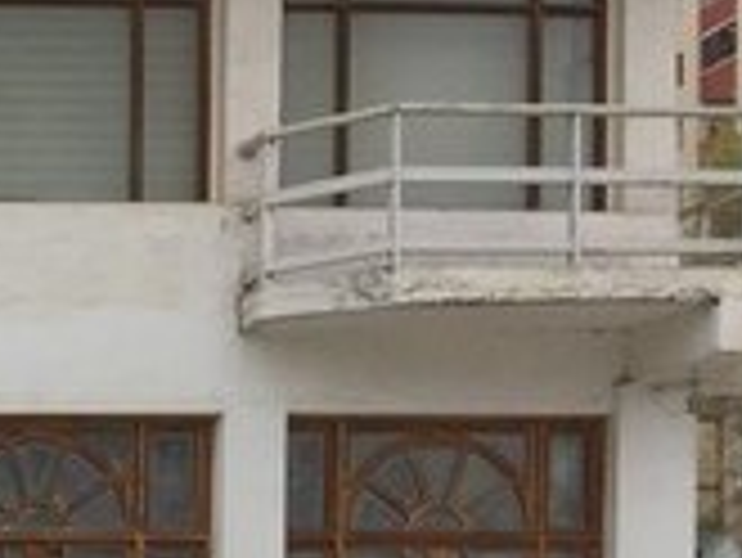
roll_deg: +0.1
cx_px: -711
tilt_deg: -1.7
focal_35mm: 116
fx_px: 2488
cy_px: 997
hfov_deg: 14.3
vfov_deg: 11.8
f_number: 2.2
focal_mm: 4.15
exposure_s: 1/1883
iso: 32
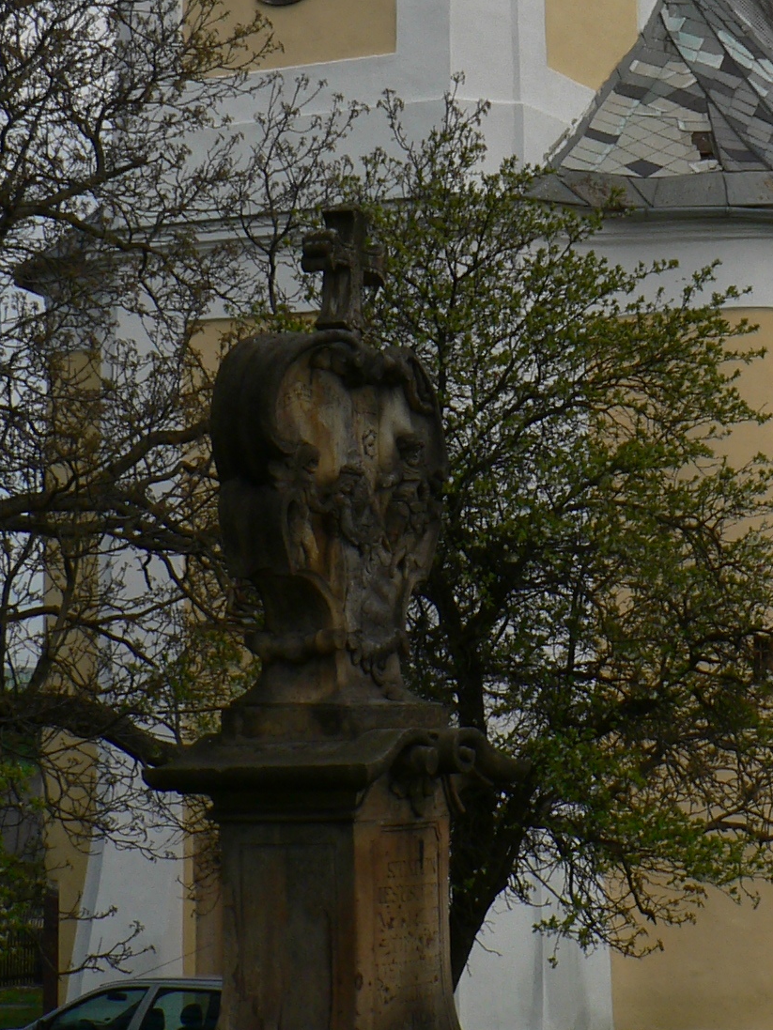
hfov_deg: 17.4
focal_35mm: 84
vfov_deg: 22.8
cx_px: 613
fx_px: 2501
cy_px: 148
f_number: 5
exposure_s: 1/500
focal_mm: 6
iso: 80
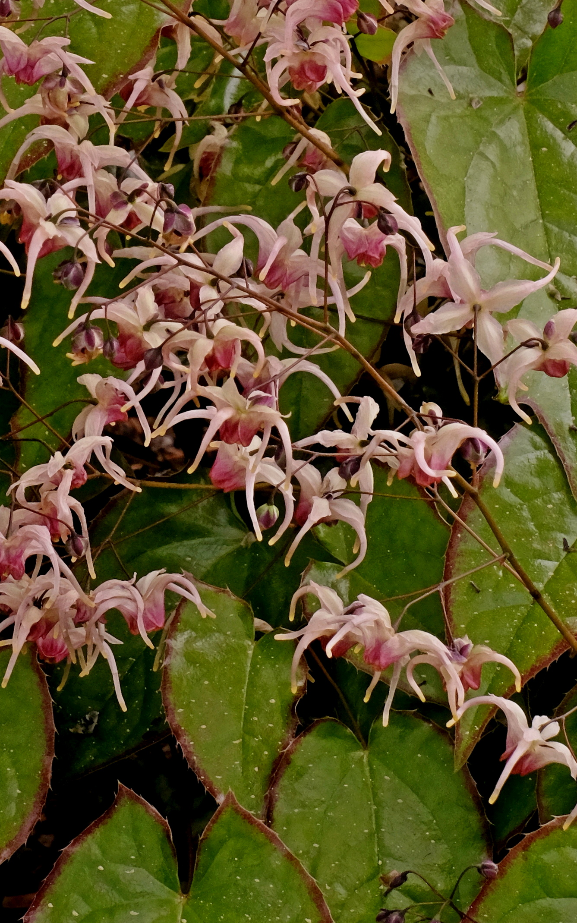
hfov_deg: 8.5
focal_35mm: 154
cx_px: 277
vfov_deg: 13.5
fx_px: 3874
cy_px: 220
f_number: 16
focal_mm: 43.9
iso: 800
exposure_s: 1/28
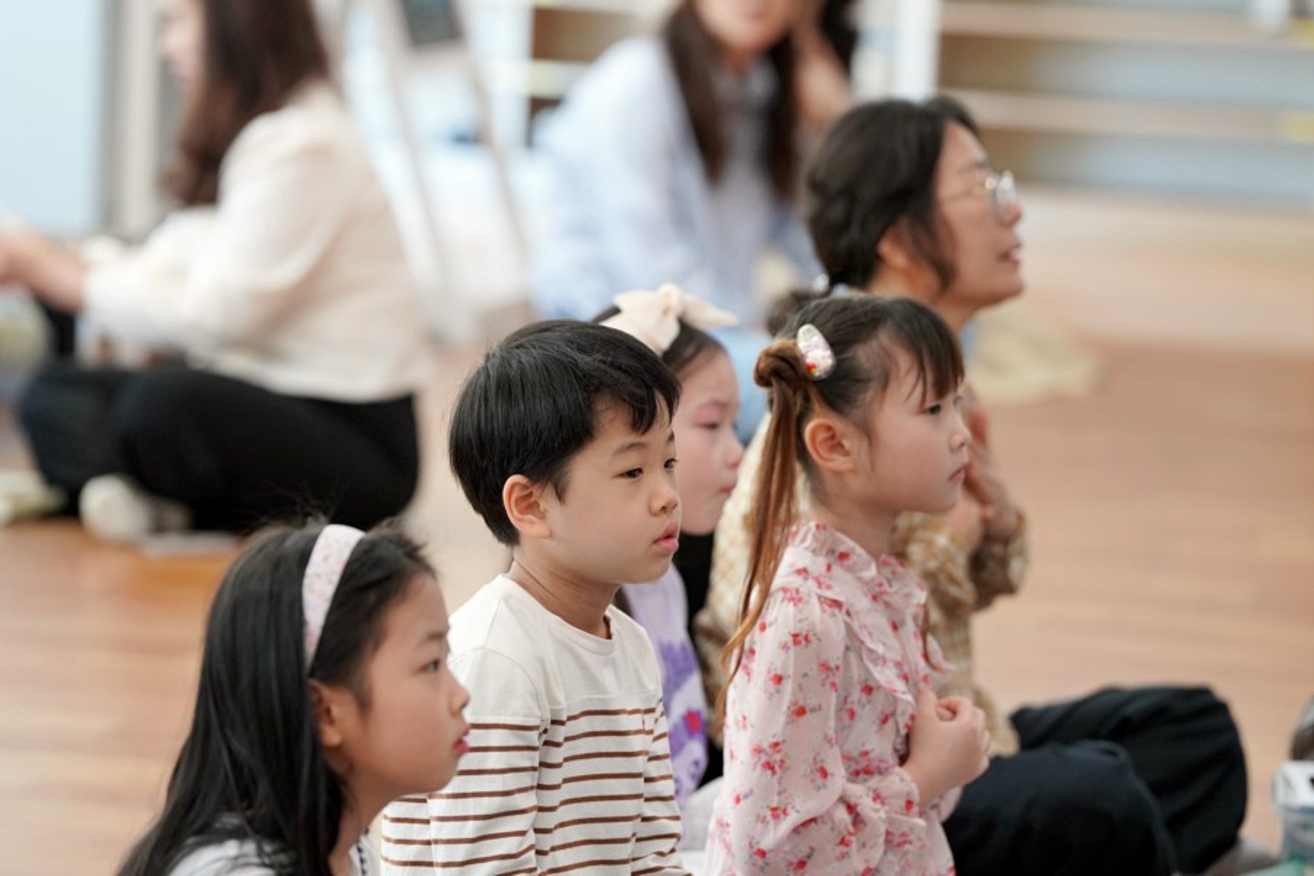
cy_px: 438
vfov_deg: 6.9
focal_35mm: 200
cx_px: 657
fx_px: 7299
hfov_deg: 10.3
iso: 1600
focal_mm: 200
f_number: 4
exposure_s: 1/250
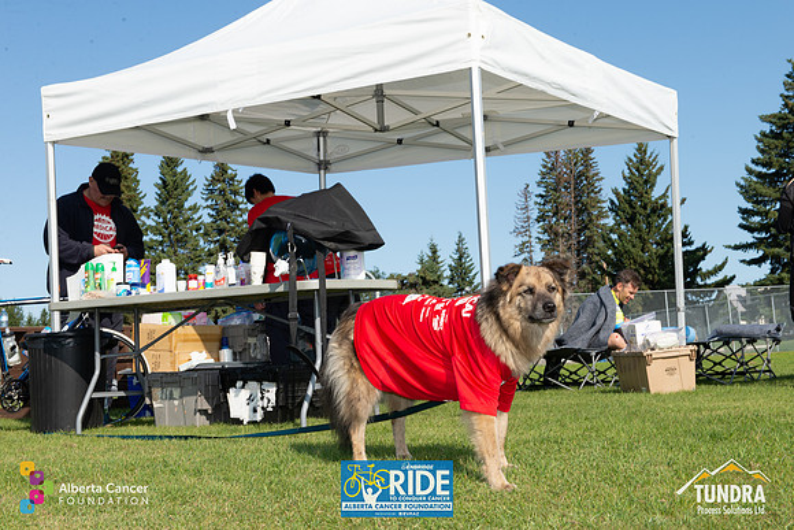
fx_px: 1279
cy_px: 265
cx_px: 397
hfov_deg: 34.5
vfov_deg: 23.4
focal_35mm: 58
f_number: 16
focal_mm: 58
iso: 250
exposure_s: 1/200
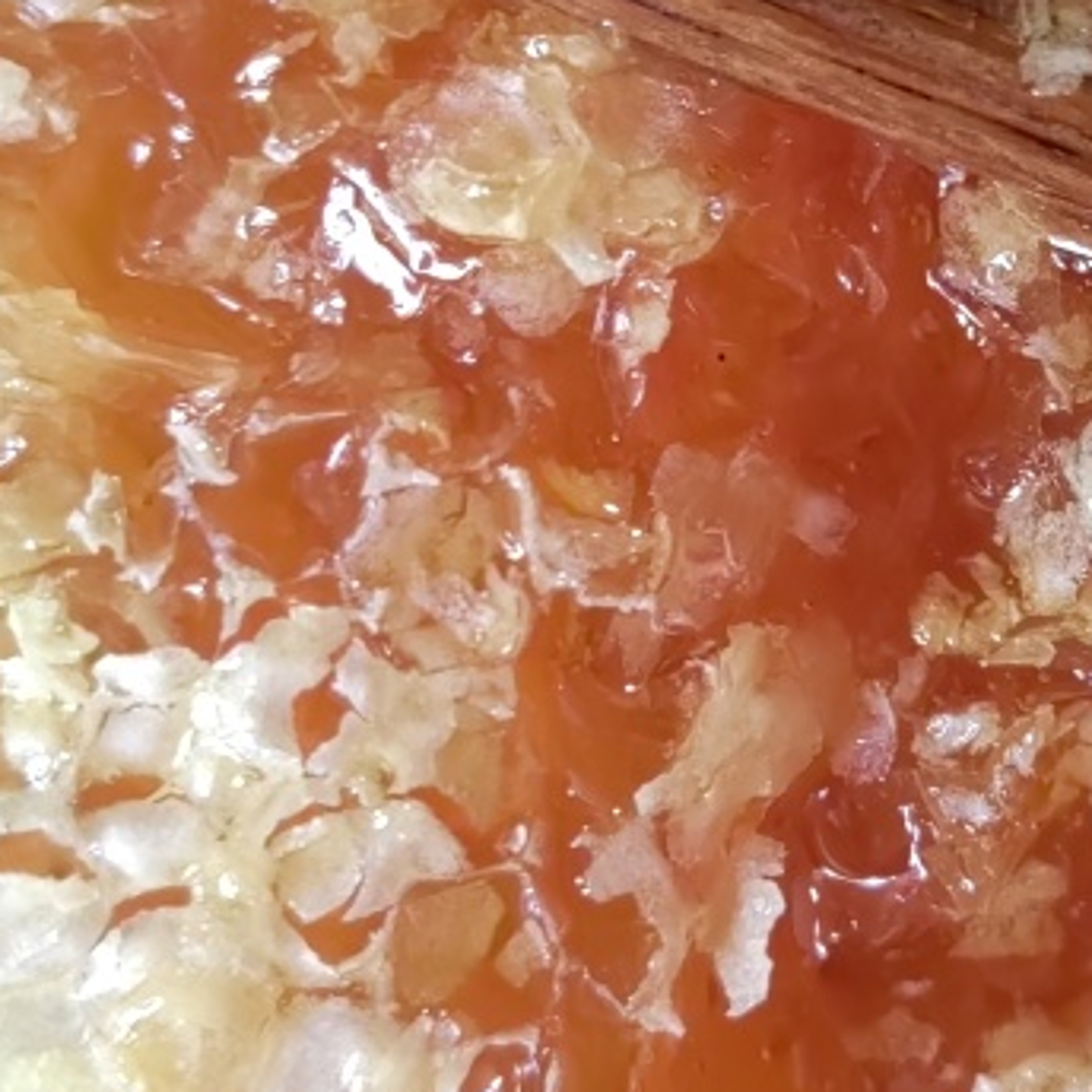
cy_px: 344
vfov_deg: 23.2
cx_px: 825
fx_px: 2641
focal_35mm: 74
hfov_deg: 23.1
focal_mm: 5.52
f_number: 1.9
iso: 2500
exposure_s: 1/50
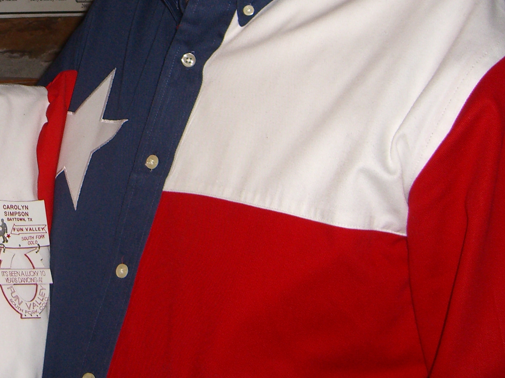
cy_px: 23
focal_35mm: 80
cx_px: 25
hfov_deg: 23.6
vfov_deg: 18.1
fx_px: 1167
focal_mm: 7.9
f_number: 2.8
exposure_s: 1/60
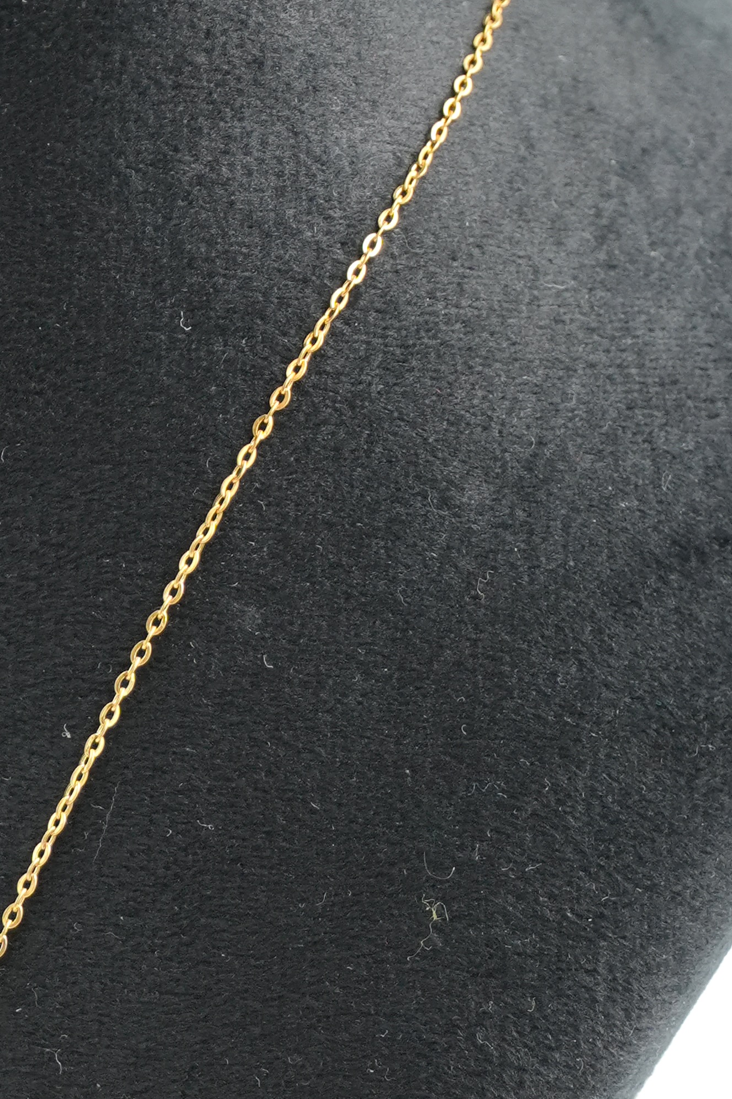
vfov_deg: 6.9
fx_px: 9120
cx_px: -27
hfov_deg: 4.6
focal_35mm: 299
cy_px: 737
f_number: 4
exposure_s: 1/100
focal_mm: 64
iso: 500
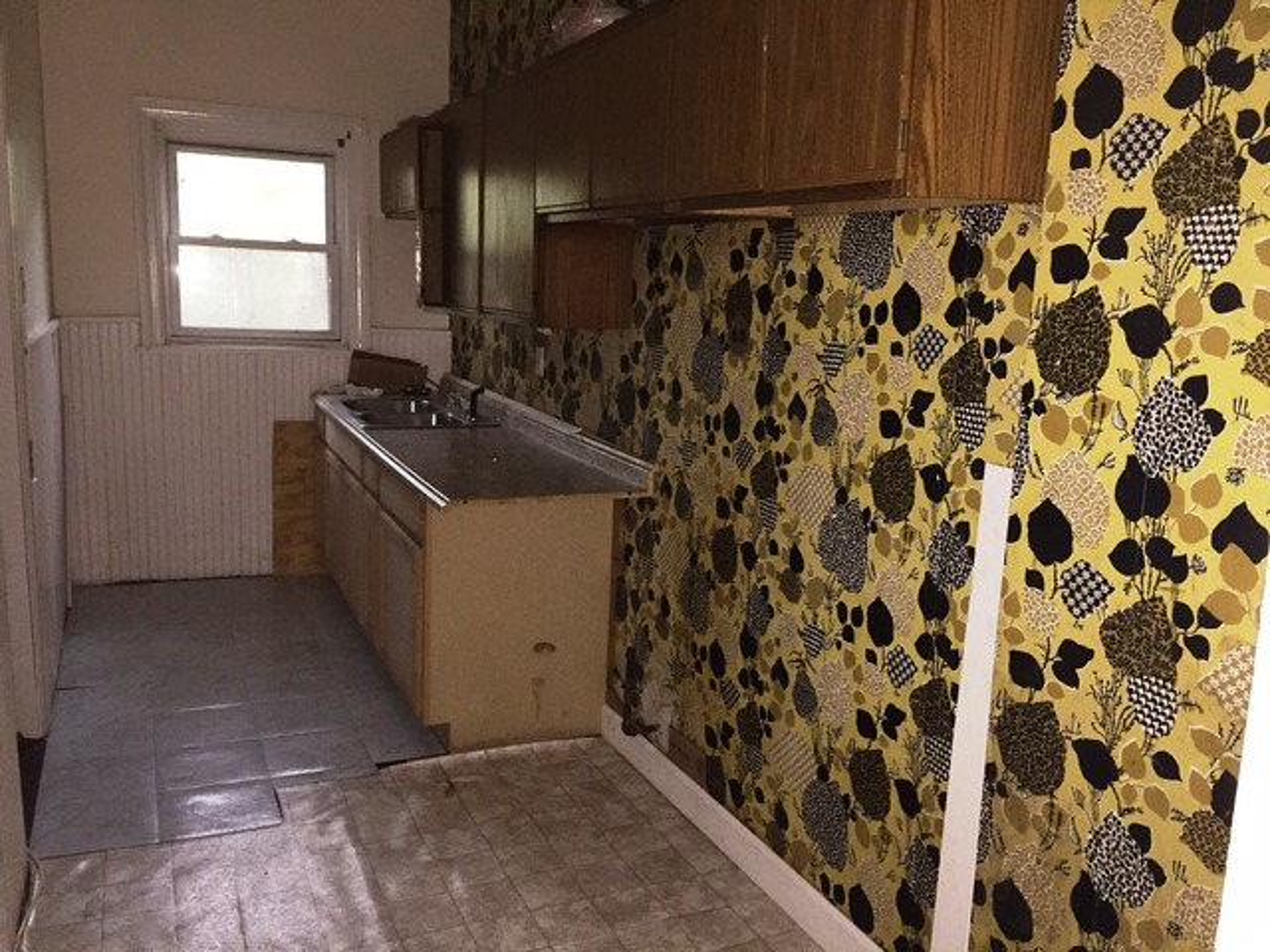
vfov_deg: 48.2
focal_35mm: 29
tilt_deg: -11.2
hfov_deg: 61.7
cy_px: 476
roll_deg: -3.5
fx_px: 1064
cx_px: 635
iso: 250
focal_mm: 4.15
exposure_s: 1/16
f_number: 2.2
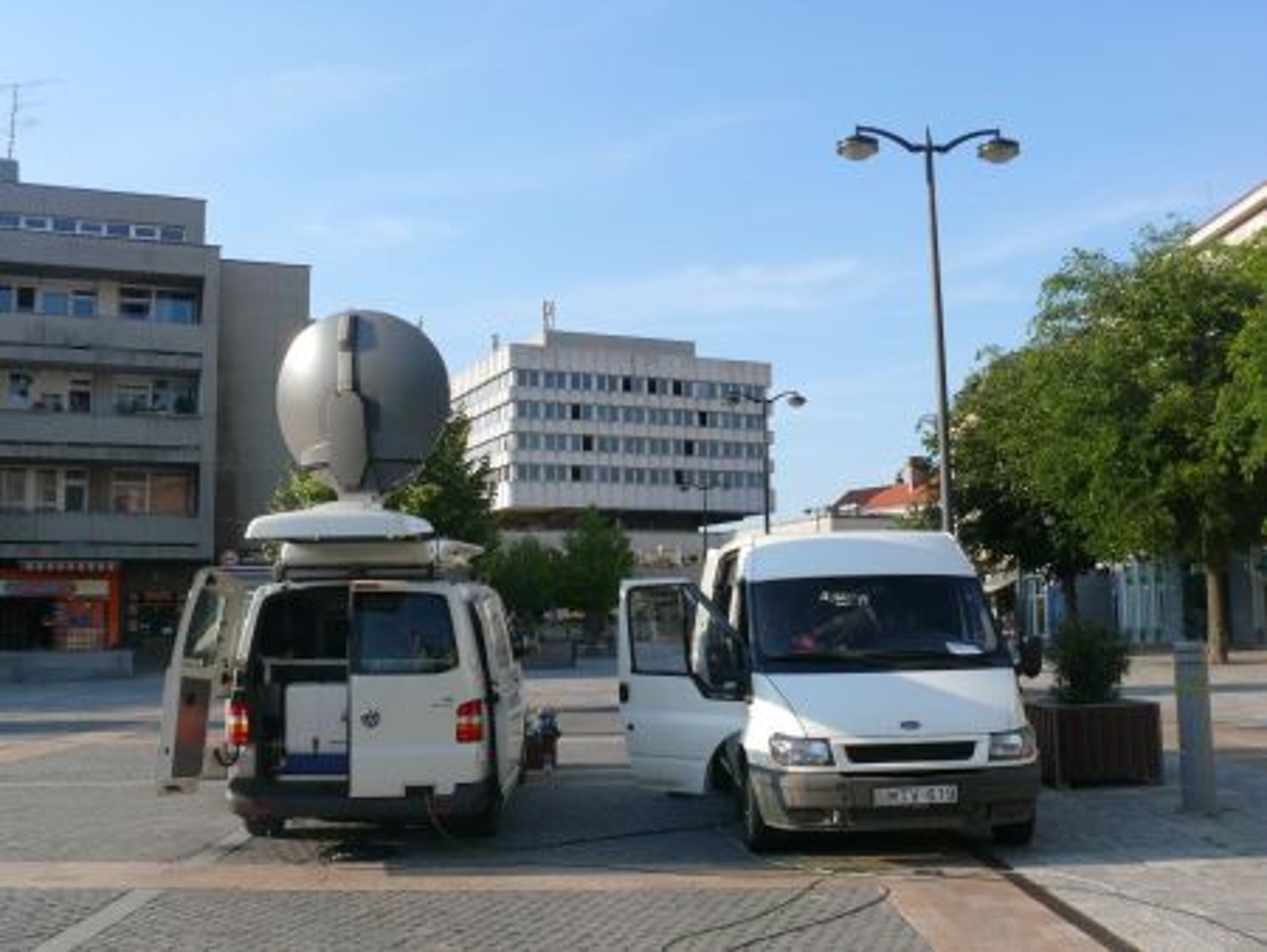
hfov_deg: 52.6
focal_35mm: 35
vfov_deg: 40.7
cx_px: 634
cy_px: 476
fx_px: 1282
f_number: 5.6
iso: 100
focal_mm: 7.4
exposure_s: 1/320
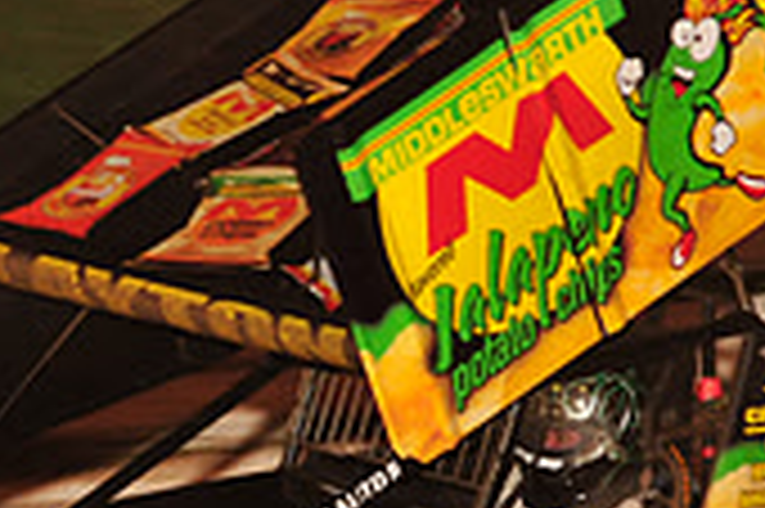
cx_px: 320
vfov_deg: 2.8
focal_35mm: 494
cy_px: 396
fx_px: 10487
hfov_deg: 4.2
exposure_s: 1/320
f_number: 6.3
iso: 800
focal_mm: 145
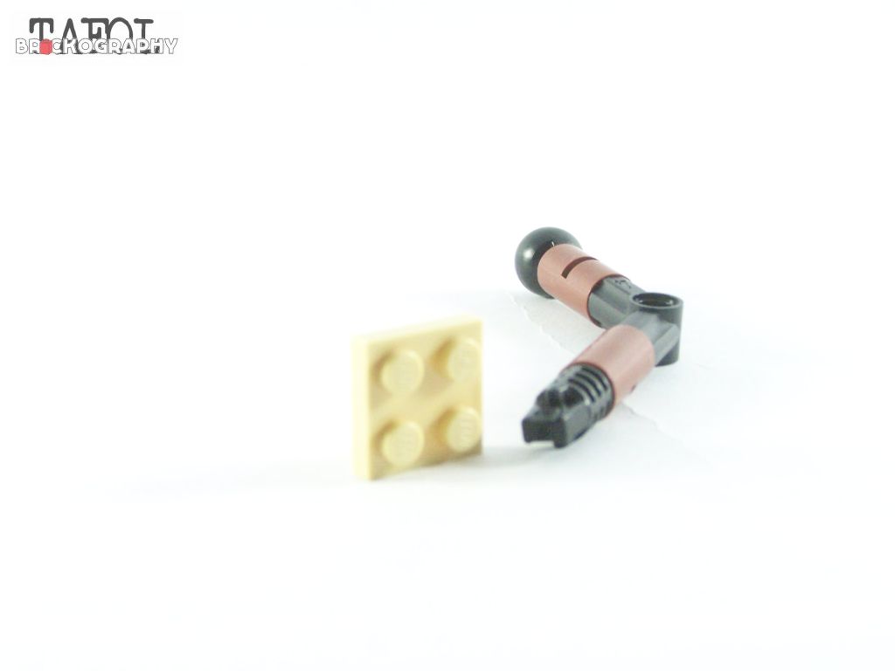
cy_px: 336
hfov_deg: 26.0
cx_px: 448
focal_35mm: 75
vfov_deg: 19.6
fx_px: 1939
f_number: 4
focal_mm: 12.4
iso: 400
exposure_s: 1/60
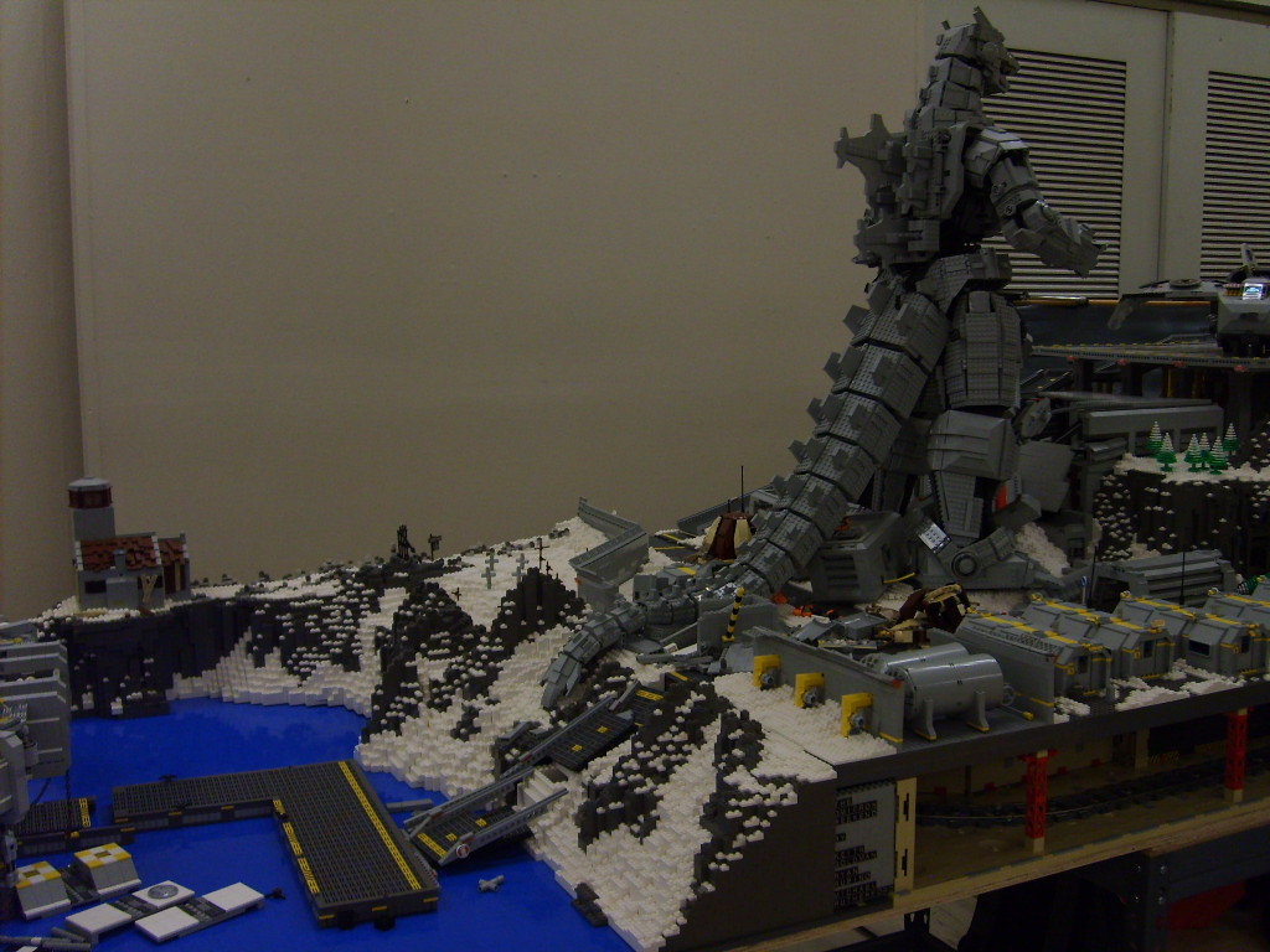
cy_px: 476
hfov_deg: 52.6
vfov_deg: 40.7
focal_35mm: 35
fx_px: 1284
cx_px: 635
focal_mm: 5.8
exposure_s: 1/30
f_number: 2.8
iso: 100
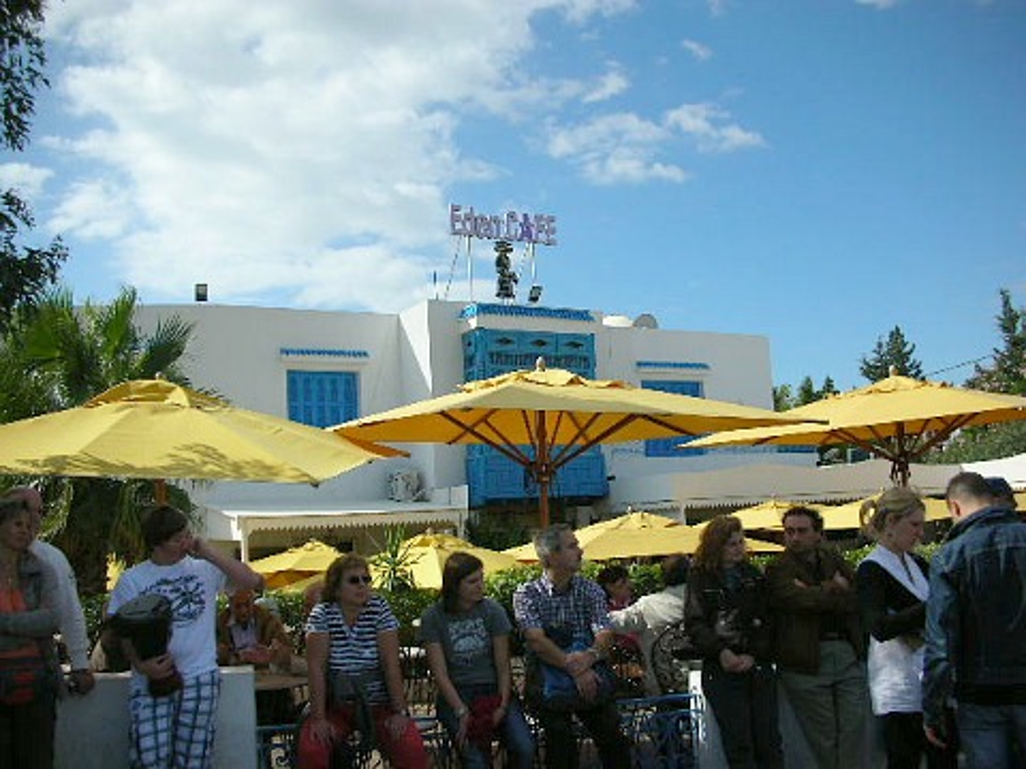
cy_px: 384
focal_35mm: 35
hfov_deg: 52.6
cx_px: 513
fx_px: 1037
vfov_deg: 40.7
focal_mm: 5.8
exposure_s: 1/210
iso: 50
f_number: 8.5
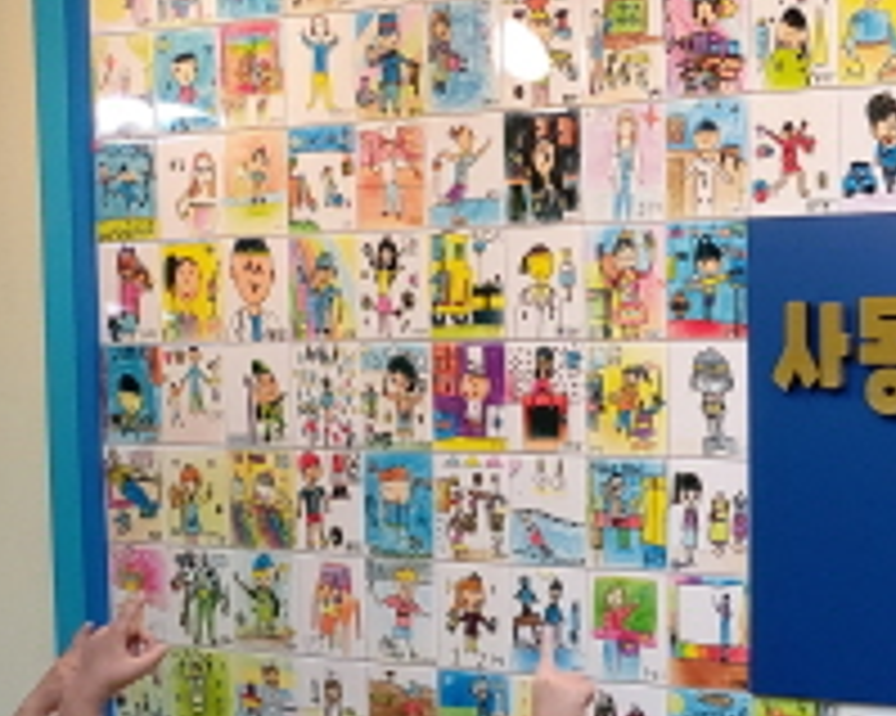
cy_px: 961
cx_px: 1540
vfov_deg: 16.7
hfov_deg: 18.3
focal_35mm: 86
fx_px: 2279
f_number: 2
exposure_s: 1/60
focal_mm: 4.58
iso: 250
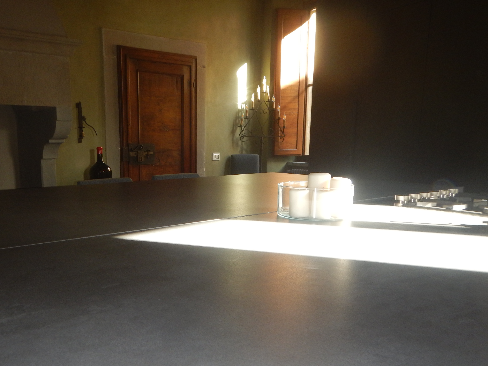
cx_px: 175
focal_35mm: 33
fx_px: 465
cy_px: 238
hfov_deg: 54.6
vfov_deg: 42.5
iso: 125
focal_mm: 4.3
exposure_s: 1/50
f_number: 2.8
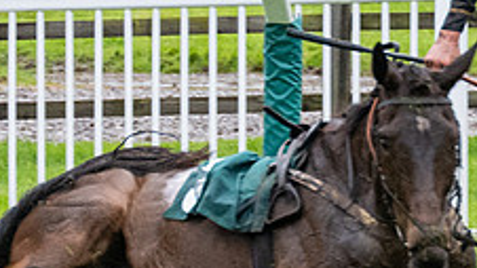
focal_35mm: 669
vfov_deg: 1.8
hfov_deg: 3.2
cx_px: 98
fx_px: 8460
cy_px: 352
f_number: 4
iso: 1000
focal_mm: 98
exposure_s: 1/1250
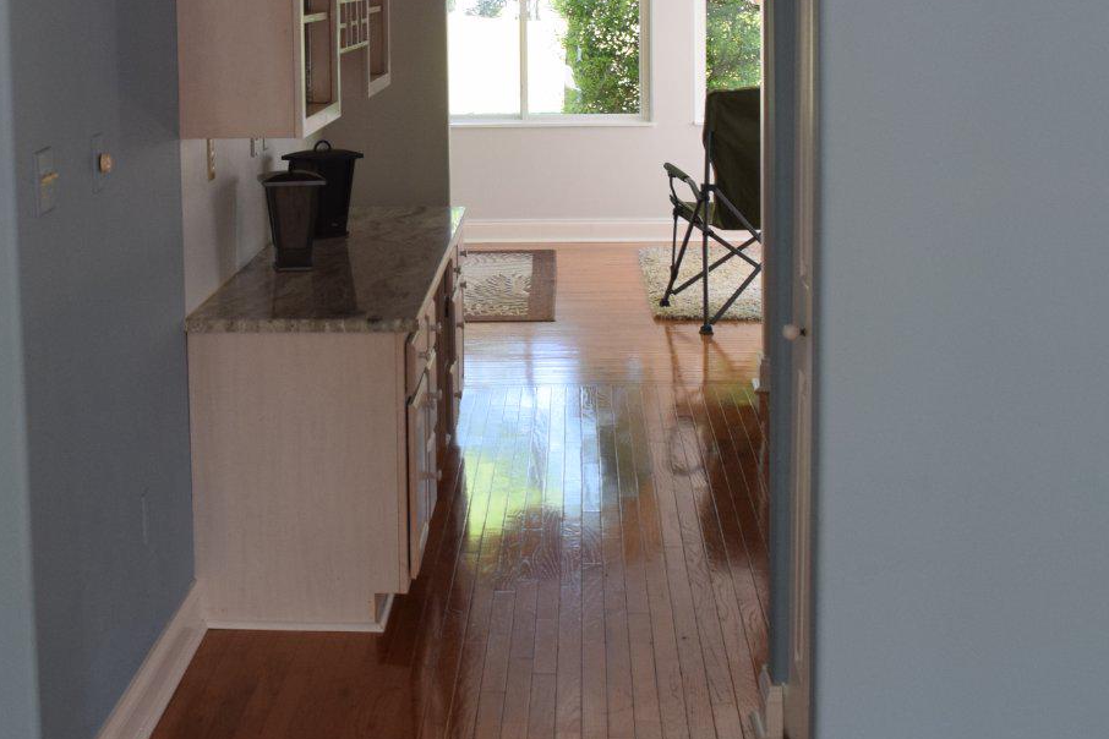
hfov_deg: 32.7
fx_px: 1879
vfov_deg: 22.1
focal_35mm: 61
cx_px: 424
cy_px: 231
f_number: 5
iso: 400
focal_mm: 18
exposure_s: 1/100
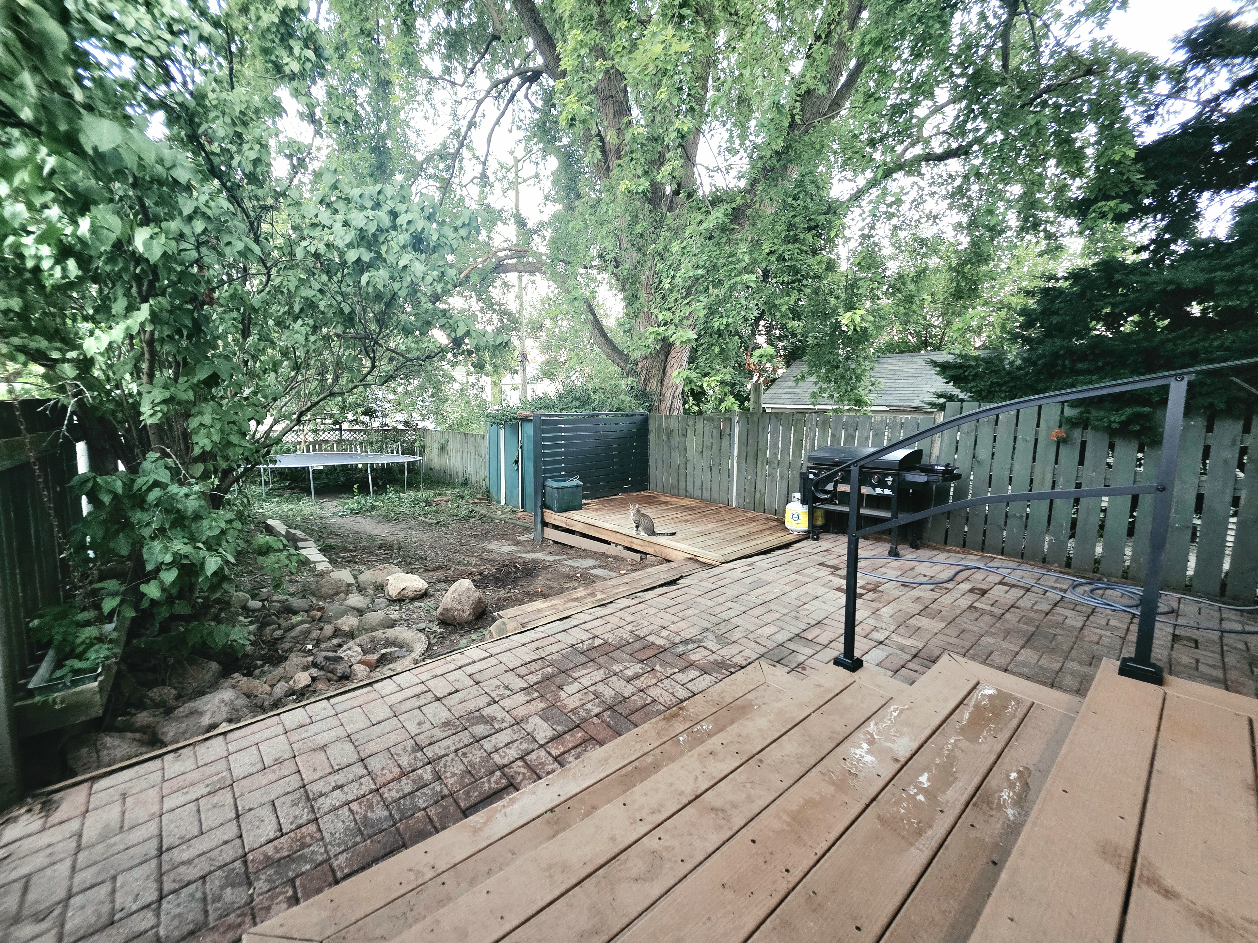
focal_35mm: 13
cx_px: 629
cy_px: 472
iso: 320
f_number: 1.9
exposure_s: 1/60.2
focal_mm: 2.2
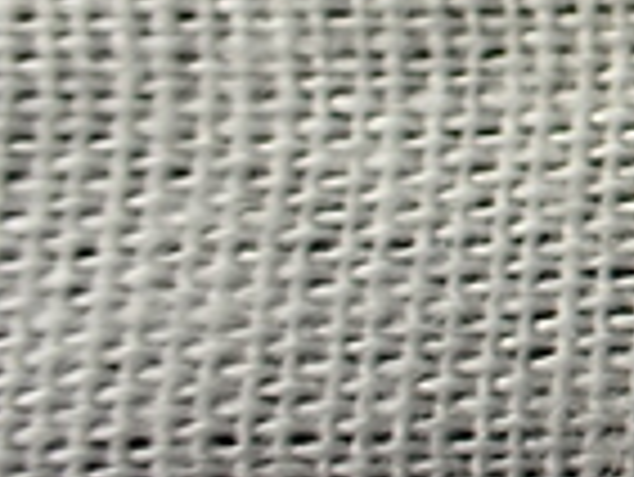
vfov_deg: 8.2
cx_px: 1733
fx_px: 3318
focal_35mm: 181
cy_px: 180
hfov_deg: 9.3
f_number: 3.2
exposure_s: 1/250
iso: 100
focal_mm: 5.4
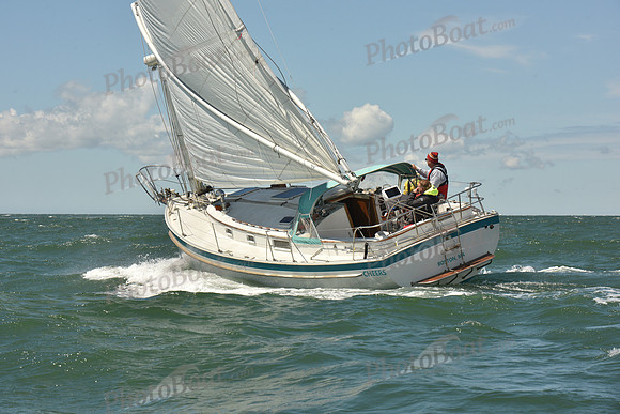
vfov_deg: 11.8
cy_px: 207
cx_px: 310
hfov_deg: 17.6
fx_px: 1998
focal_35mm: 116
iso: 320
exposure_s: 1/800
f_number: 13
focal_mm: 116
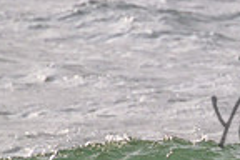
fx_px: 21532
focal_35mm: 3230
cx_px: 383
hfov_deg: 0.6
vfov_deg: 0.4
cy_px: 108
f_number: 11
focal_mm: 800
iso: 800
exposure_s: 1/2000
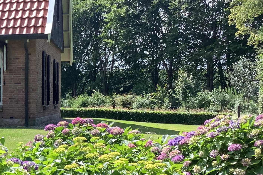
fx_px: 541
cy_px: 147
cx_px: -23
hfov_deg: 25.4
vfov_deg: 18.2
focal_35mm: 74
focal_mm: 3.3
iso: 25
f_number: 2.4
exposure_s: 1/413
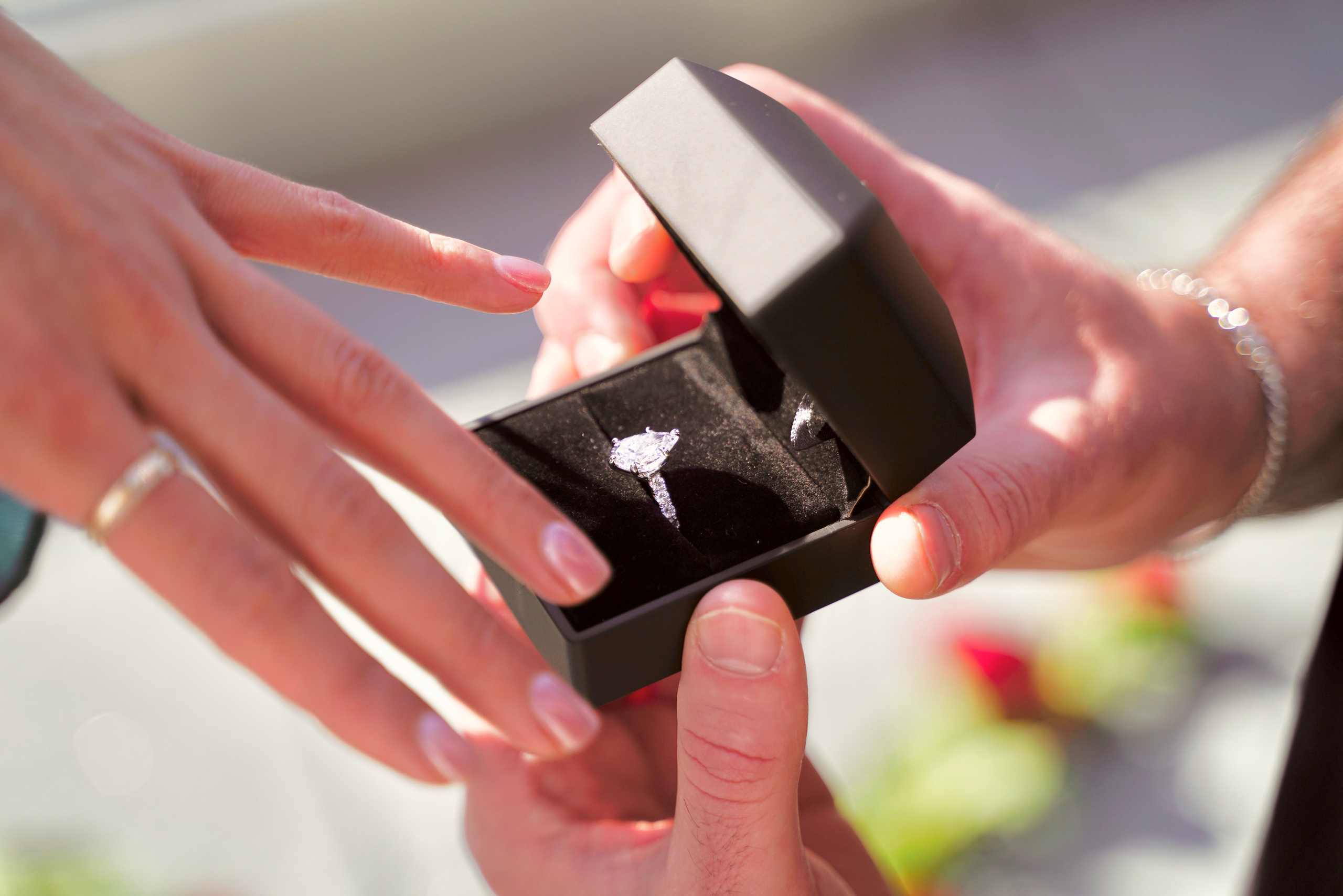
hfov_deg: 29.6
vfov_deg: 20.0
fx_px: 2537
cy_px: 448
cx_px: 672
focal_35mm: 68
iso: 100
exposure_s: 1/1000
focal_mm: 68
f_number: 2.8
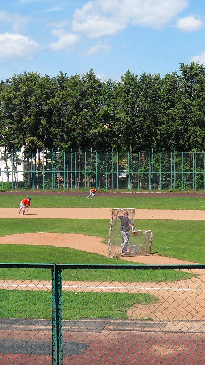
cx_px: 172
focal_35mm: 71
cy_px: 219
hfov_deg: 16.8
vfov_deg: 29.7
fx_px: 686
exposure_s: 1/180
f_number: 8.2
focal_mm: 6.3
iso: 80
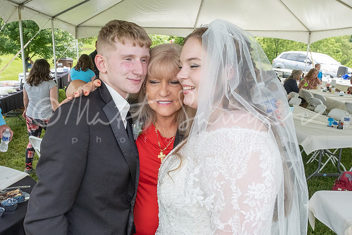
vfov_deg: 33.3
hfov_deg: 48.0
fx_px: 392
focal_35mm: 40
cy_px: 131
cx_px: 140
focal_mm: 16
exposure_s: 1/250
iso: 640
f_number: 9
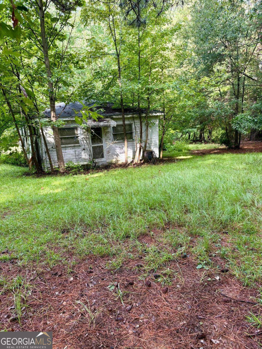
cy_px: 174
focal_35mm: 26
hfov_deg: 53.1
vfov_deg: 67.3
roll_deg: +2.5
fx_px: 262
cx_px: 131
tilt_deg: -12.5
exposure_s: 1/141
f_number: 1.6
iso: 64
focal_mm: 5.96
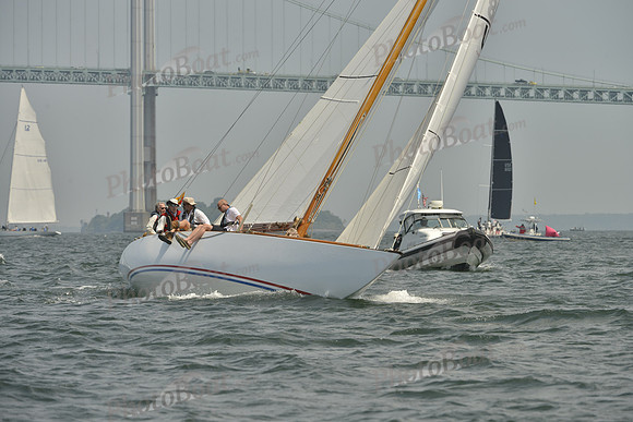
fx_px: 4924
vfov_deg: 4.9
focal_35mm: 280
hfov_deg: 7.4
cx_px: 316
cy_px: 211
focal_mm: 280
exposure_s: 1/1000
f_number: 9
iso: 280
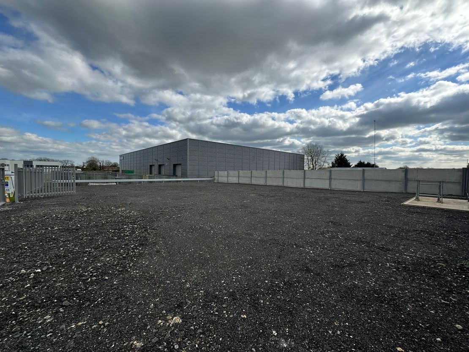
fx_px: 190
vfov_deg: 85.7
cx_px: 234
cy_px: 176
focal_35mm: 14
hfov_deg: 102.1
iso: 40
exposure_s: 1/1887
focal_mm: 2.22
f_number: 2.2
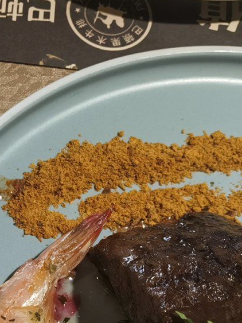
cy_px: 252
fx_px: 1222
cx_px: -85
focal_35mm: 131
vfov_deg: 15.0
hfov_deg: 11.0
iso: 100
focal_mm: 6.67
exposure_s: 1/100
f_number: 1.9
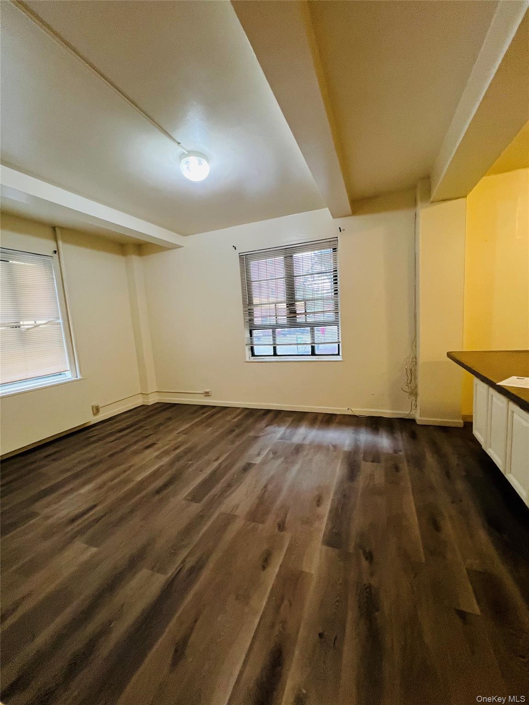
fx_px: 265
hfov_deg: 89.9
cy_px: 352
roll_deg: +3.2
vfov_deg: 106.2
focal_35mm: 13
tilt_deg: -5.9
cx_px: 264
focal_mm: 1.57
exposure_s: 1/60
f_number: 1.8
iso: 250
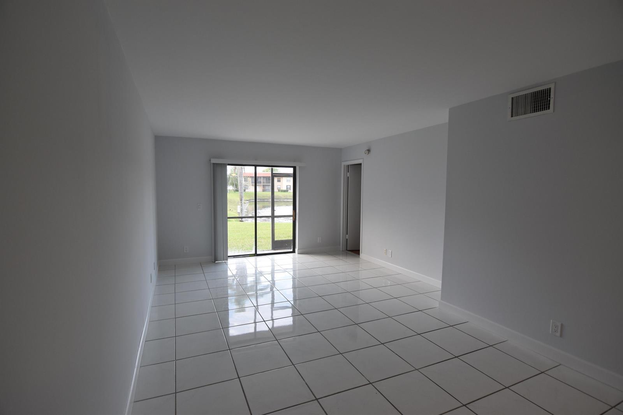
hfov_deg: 95.0
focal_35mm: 16
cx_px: 312
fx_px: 285
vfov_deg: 72.0
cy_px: 208
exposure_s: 1/60
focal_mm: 11
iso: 400
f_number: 4
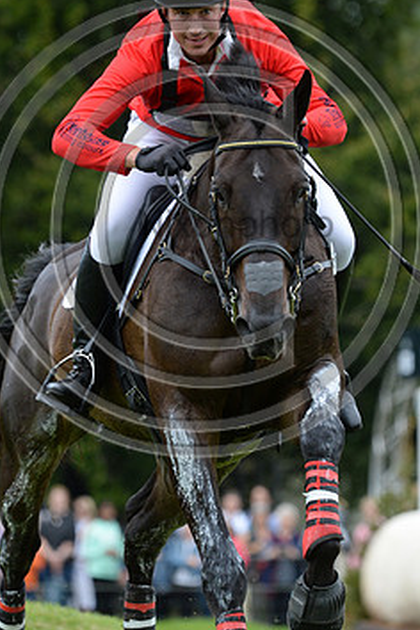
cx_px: 196
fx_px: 8592
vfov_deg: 4.2
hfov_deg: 2.8
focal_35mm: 491
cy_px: 192
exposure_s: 1/1000
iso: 1000
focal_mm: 300
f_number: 6.3
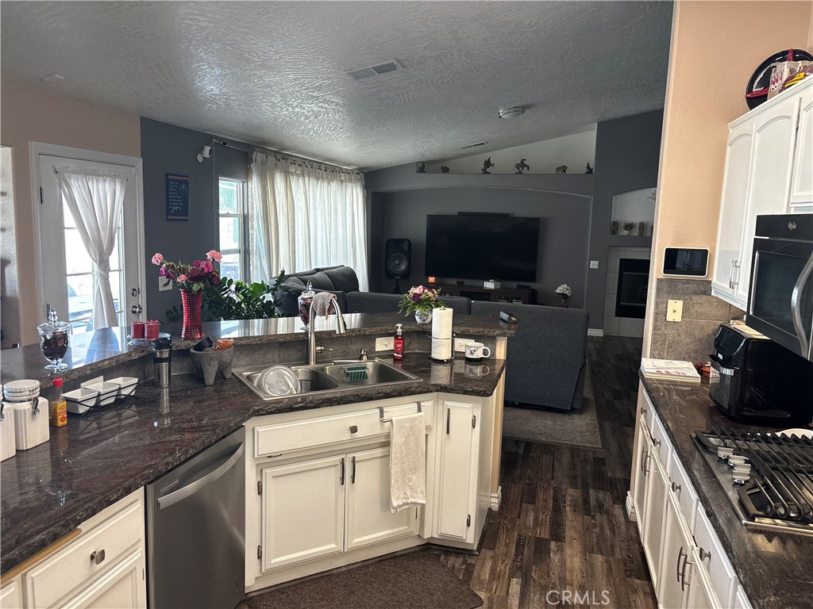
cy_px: 304
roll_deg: -1.9
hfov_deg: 67.3
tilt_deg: -7.2
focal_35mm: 26
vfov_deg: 53.1
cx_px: 406
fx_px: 611
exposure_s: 1/60
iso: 160
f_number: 1.6
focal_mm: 5.96
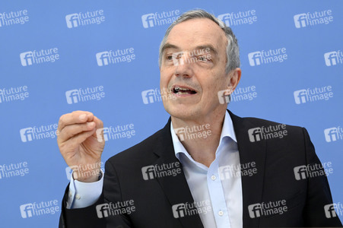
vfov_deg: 13.4
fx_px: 971
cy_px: 114
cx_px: 172
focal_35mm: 102
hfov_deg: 20.0
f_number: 5.6
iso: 4000
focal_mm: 102
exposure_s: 1/800
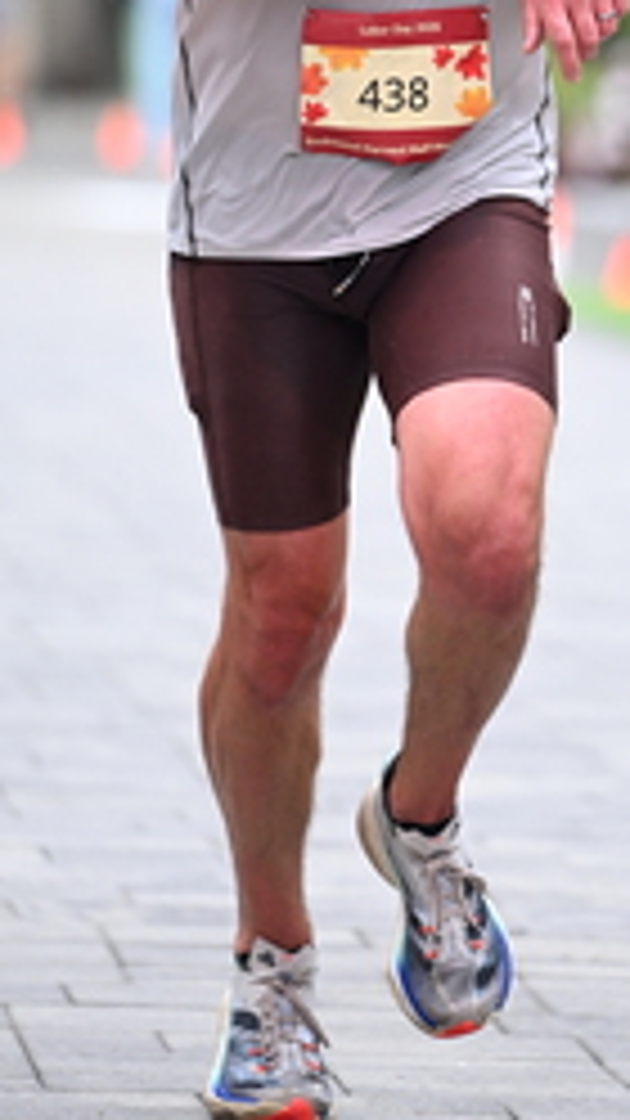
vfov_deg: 4.9
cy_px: 130
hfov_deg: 2.8
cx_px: 515
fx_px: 13042
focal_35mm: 439
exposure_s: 1/1600
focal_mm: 190
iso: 1250
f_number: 2.8
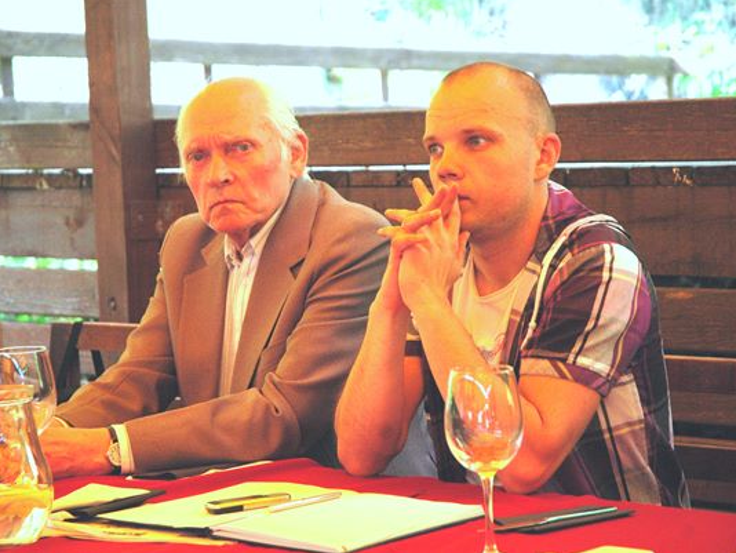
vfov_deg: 12.7
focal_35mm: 117
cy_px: 272
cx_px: 350
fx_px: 2489
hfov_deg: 16.8
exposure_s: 1/200
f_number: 4.5
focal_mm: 70
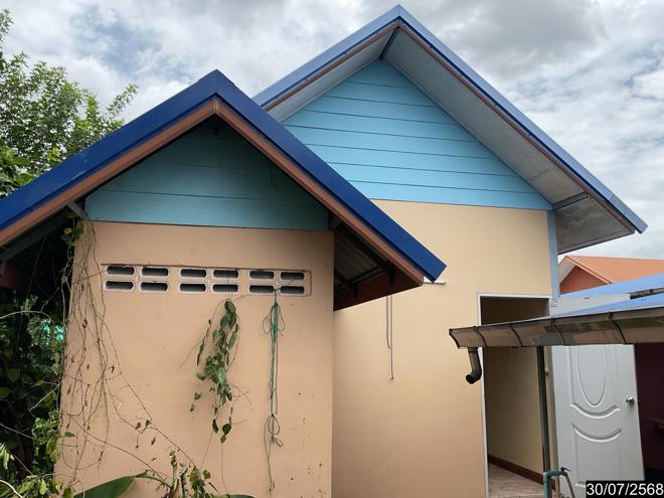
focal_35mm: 29
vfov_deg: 48.2
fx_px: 556
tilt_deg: +10.2
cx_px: 332
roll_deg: -1.1
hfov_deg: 61.7
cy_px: 249
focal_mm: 3
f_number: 1.8
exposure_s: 1/1377
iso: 16
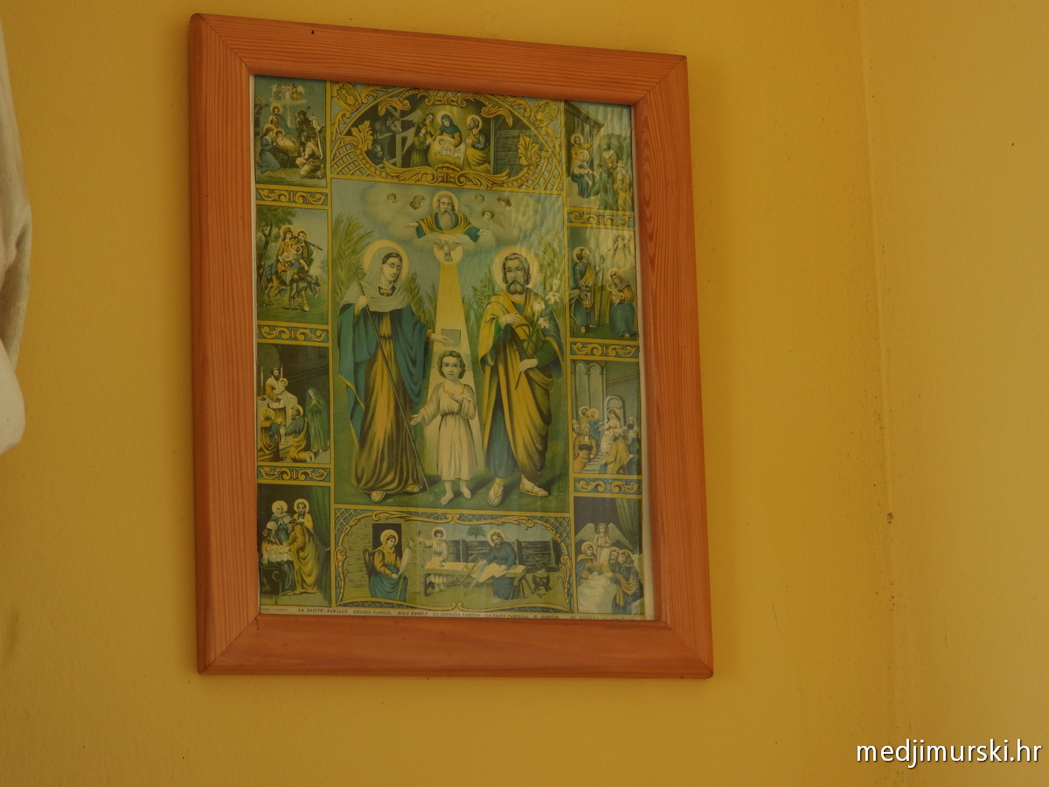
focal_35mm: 105
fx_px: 3182
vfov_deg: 14.1
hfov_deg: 18.7
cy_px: 394
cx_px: 524
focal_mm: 18.9
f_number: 4
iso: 100
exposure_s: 1/100
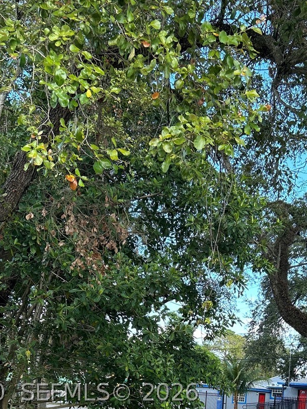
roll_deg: -4.2
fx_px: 603
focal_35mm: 51
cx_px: 169
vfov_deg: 34.6
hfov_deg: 28.5
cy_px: 392
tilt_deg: +2.1
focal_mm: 5.7
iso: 50
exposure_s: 1/458
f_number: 1.5
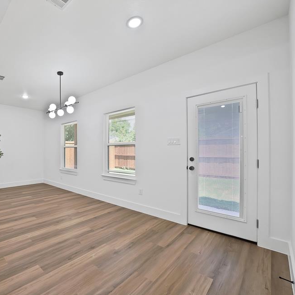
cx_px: 87
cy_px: 151
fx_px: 154
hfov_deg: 82.9
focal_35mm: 16
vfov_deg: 87.4
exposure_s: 1/10
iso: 640
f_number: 9
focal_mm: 12
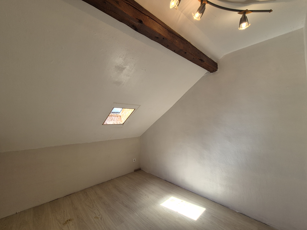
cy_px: 115
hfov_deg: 106.2
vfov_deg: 89.9
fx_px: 115
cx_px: 154
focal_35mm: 13
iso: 50
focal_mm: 2.2
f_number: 2.2
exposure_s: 1/119
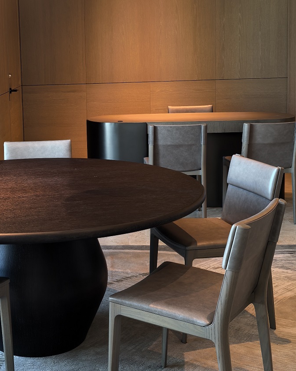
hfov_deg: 26.3
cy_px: 127
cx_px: 67
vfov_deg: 32.8
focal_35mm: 57
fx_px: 625
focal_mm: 6.98
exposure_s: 1/100
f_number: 1.4
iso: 64
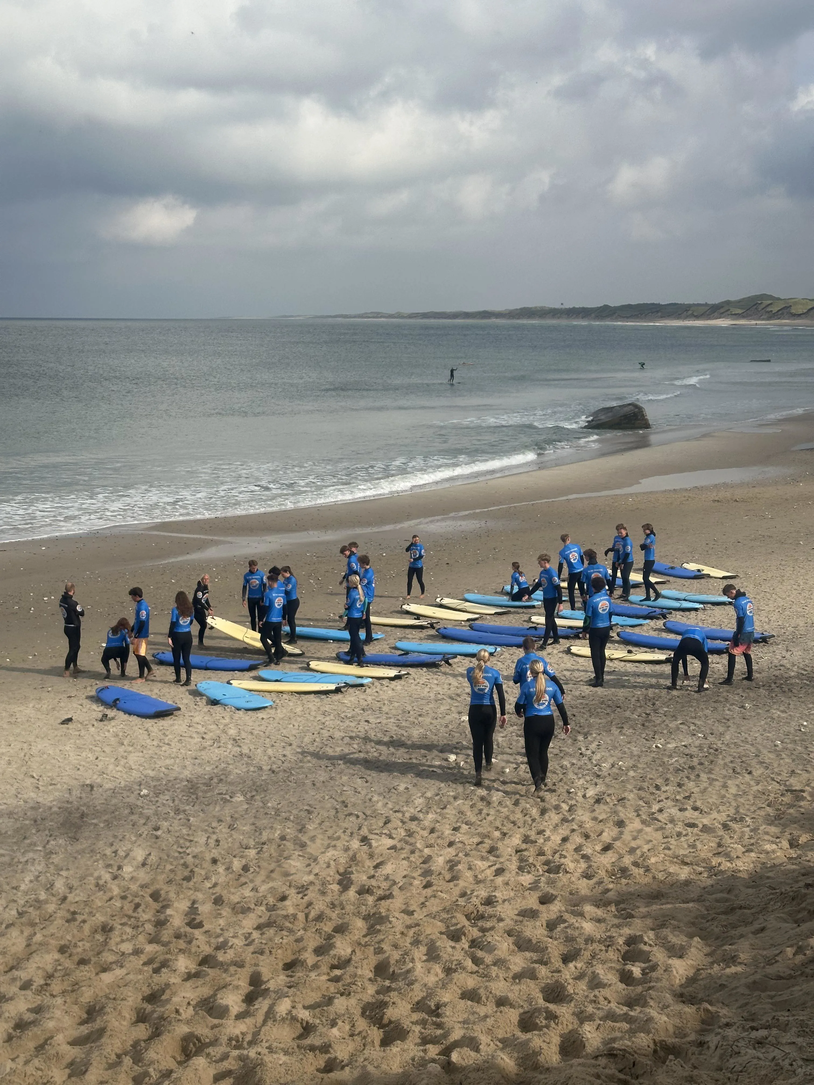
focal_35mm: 48
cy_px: 542
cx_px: 407
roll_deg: -0.3
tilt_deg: -8.7
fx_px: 1505
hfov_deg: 30.3
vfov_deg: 39.7
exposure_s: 1/5263
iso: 64
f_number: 1.78
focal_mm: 6.86
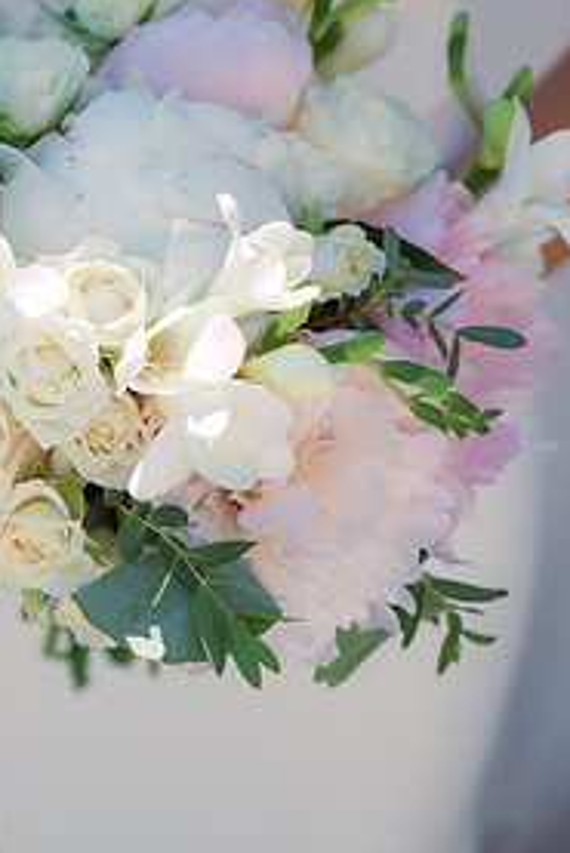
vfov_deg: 25.9
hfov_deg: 17.4
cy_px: 320
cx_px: 157
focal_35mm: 78
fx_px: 1850
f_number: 4
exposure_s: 1/800
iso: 320
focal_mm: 48
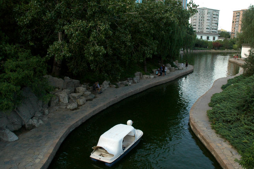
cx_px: 132
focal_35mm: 29
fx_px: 204
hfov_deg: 63.7
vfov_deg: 44.8
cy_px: 90
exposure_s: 1/200
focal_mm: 18
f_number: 10
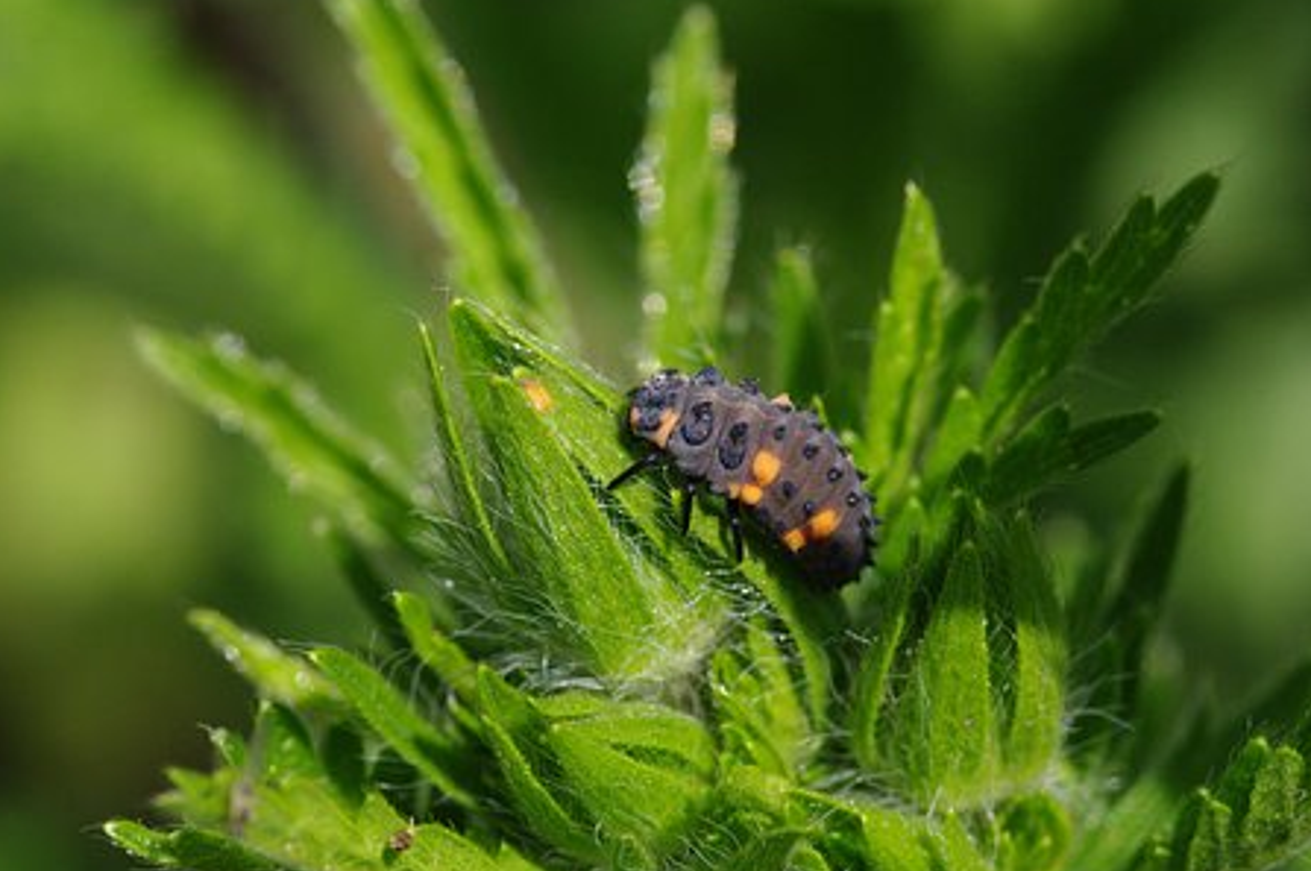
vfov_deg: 8.0
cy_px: 466
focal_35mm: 172
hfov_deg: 12.0
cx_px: 713
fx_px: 6257
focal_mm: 100
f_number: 11
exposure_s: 1/320
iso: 640
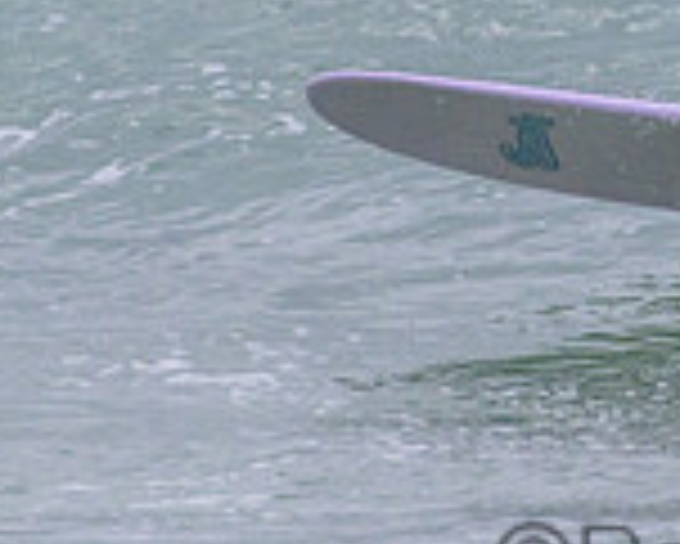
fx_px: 58019
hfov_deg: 0.7
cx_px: 842
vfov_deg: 0.5
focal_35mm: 2881
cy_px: -182
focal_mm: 800
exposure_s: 1/2000
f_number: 11
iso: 1600
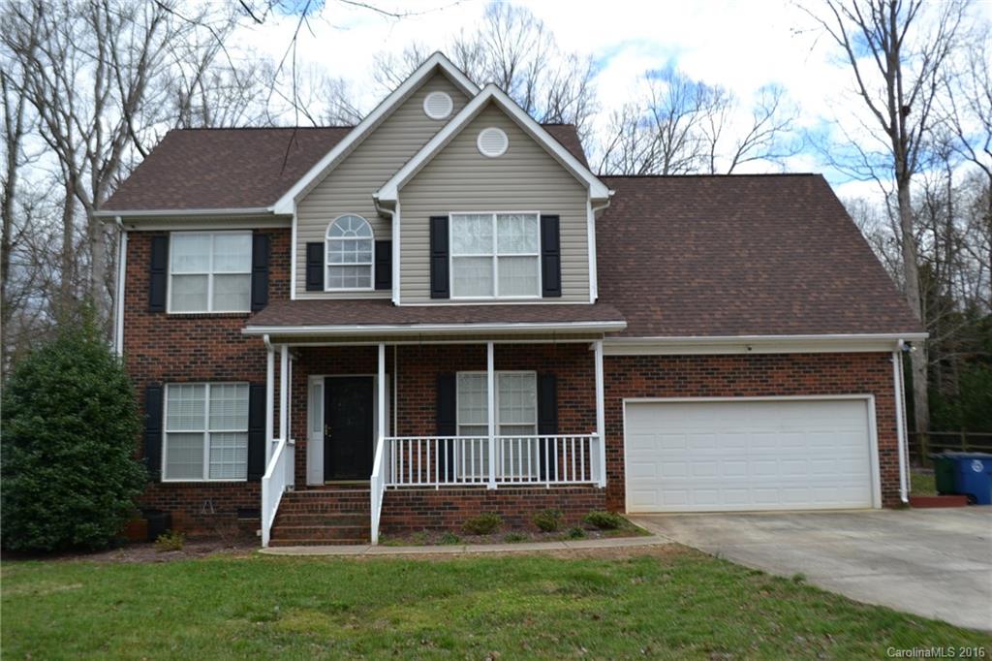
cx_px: 496
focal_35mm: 33
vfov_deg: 39.9
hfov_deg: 57.2
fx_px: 909
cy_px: 330
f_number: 6.3
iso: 100
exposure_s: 1/160
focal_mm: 22
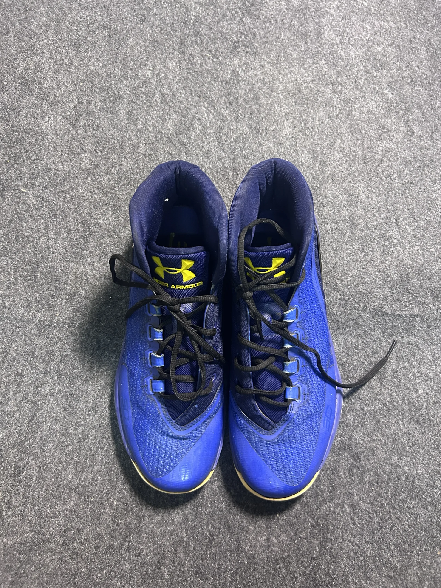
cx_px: 220
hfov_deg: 53.1
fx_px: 442
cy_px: 294
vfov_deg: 67.3
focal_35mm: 26
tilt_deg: -56.3
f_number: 1.5
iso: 500
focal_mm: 5.7
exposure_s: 1/50
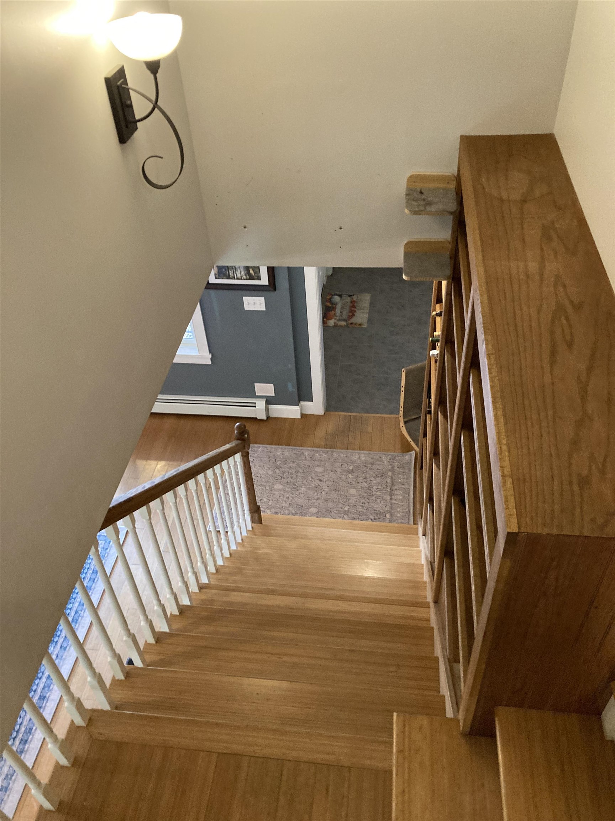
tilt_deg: -44.8
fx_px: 663
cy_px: 410
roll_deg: +4.5
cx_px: 308
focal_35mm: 28
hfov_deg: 49.7
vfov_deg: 63.4
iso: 320
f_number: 1.8
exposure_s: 1/40
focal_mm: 3.99
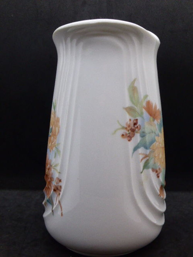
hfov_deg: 27.5
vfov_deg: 36.2
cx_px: 96
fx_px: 394
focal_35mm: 53
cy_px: 128
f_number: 4.4
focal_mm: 9
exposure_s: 1/60
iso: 400
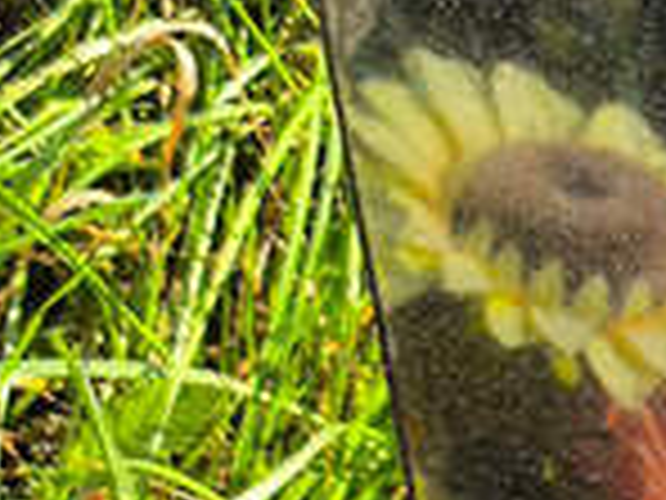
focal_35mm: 270
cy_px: 901
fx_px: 5195
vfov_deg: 5.4
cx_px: 1433
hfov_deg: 7.0
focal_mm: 4.71
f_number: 1.7
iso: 50
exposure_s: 1/444
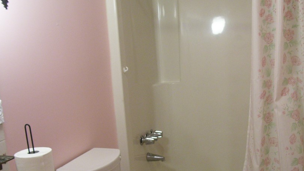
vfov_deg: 23.1
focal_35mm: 51
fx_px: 411
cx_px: 174
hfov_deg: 40.5
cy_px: 140
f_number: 2.7
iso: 160
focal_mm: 6
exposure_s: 1/15
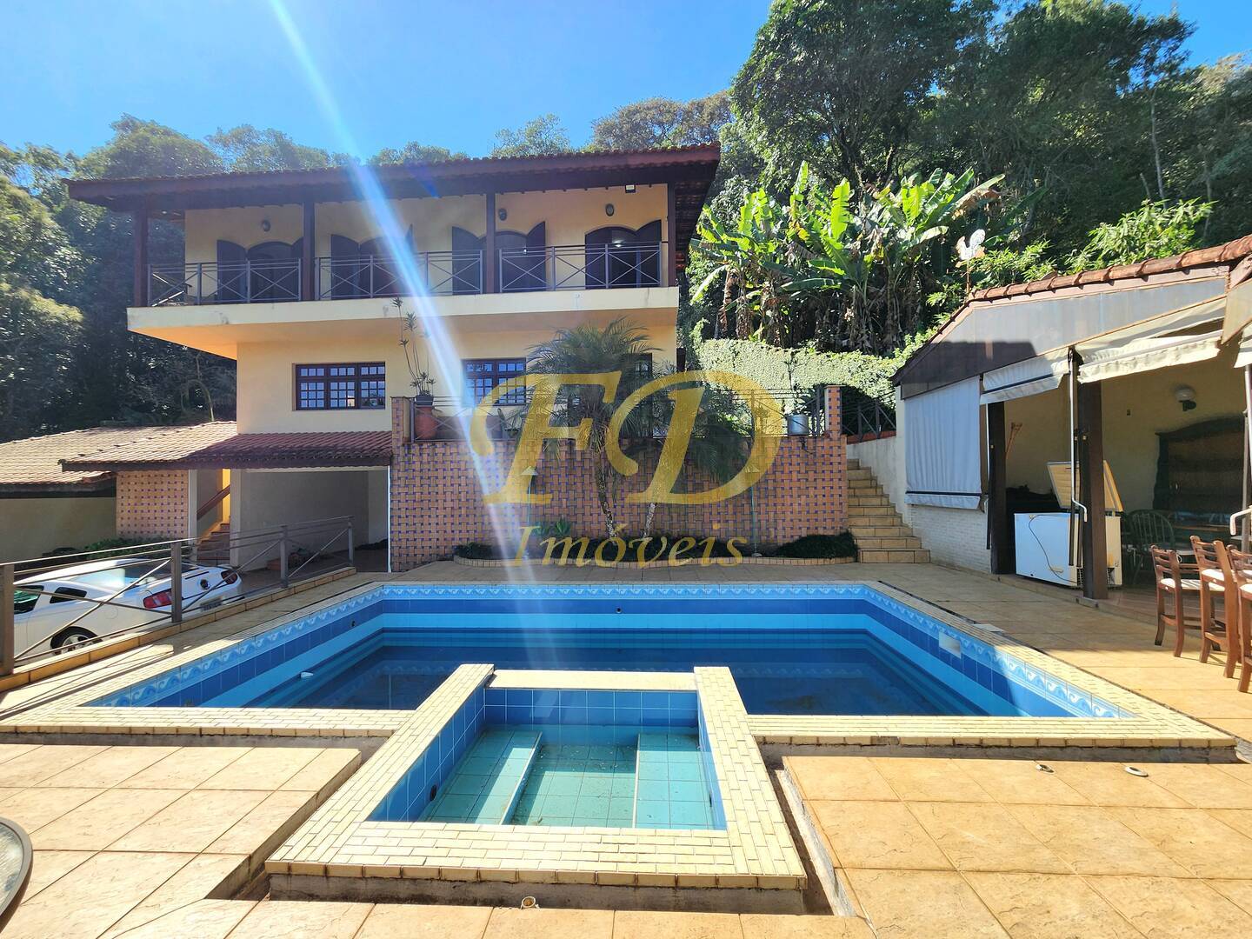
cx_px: 626
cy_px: 470
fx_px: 470
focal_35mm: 13
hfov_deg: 106.2
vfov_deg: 89.9
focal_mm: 2.2
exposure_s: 1/1429
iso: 50
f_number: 2.2
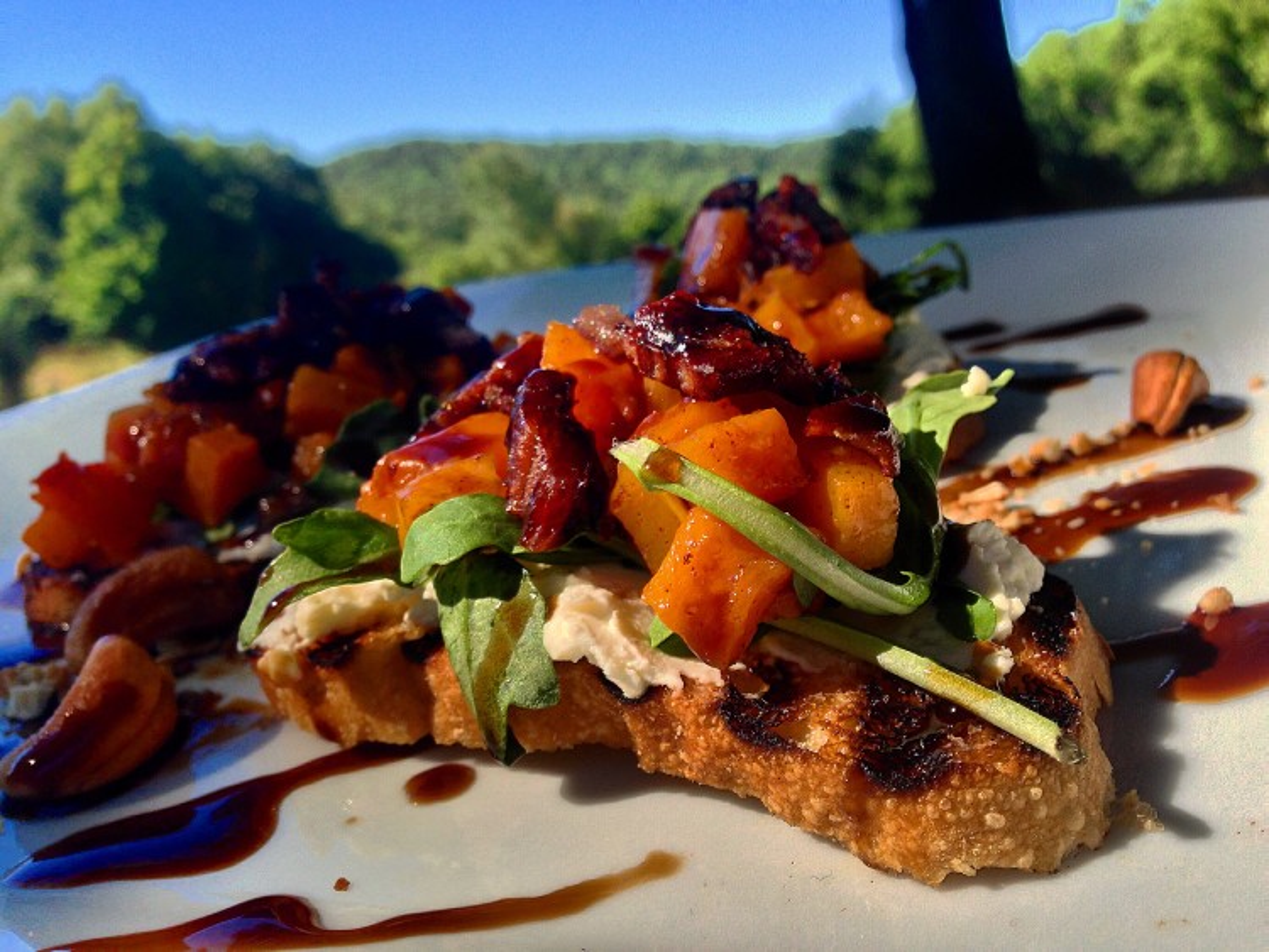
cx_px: 634
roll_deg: +7.0
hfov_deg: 55.3
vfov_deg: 43.0
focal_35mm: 33
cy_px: 476
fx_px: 1210
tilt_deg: -10.4
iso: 50
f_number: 2.4
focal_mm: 4.12
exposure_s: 1/583
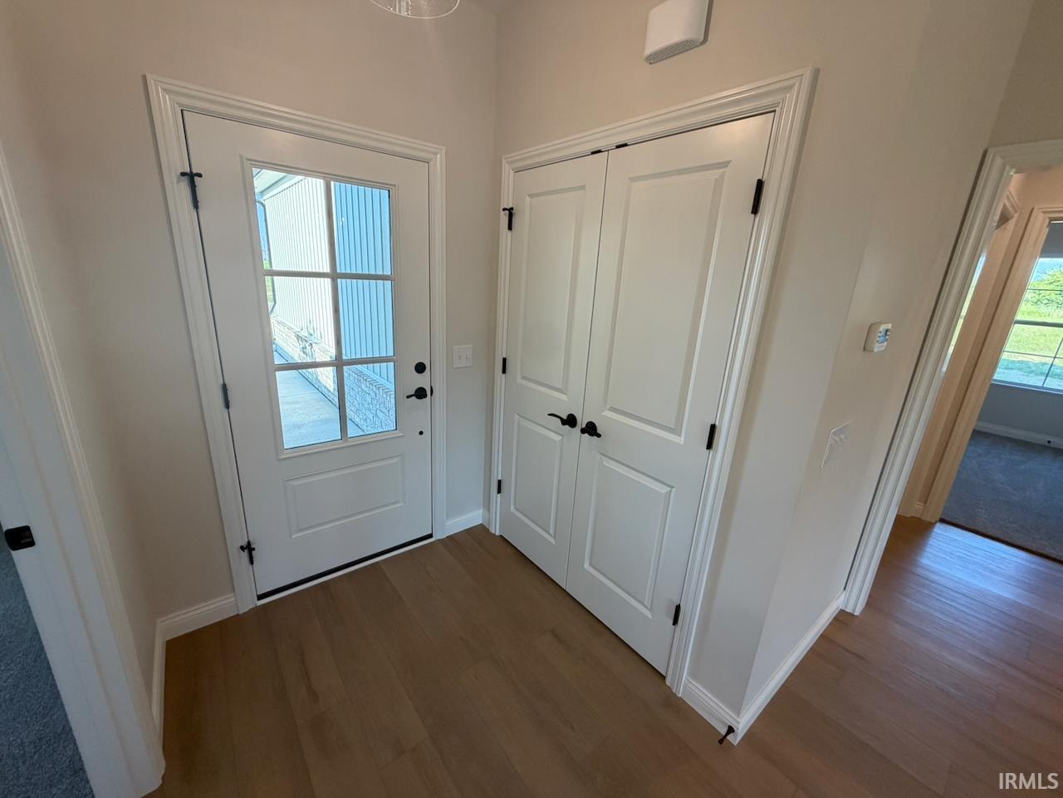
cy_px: 399
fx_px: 430
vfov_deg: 85.7
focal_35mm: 14
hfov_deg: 102.1
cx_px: 532
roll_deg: -3.0
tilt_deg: -17.1
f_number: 2.2
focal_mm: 2.22
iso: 160
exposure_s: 1/120
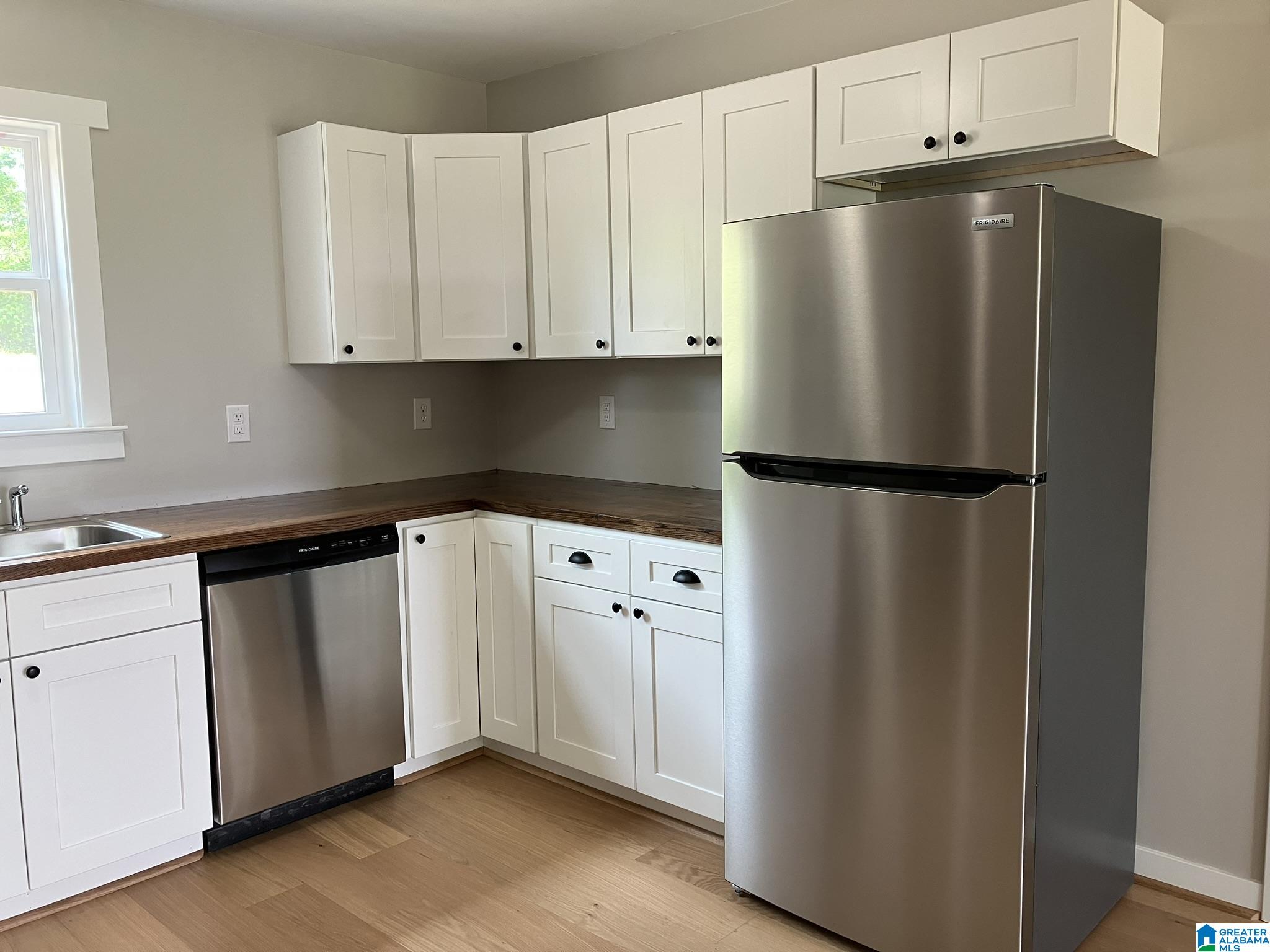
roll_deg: -0.4
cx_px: 635
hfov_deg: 63.4
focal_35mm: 28
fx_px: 1027
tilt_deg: -6.7
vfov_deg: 49.7
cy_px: 476
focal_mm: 3.99
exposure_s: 1/60
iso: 64
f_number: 1.8
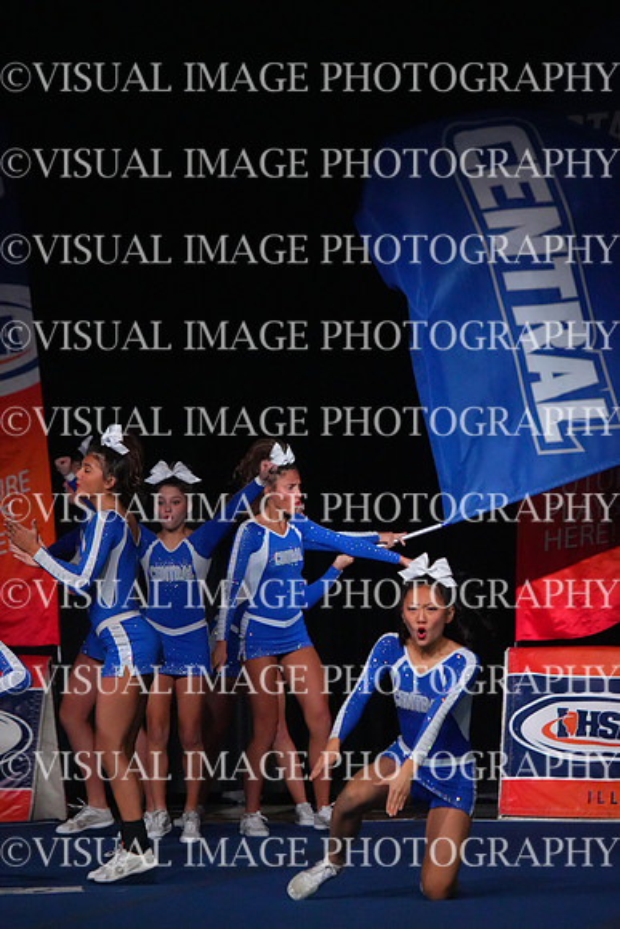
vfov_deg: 7.2
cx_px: 310
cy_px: 464
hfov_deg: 4.8
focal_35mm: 285
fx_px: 7358
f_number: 5.6
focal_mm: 285
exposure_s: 1/1250
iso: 16000
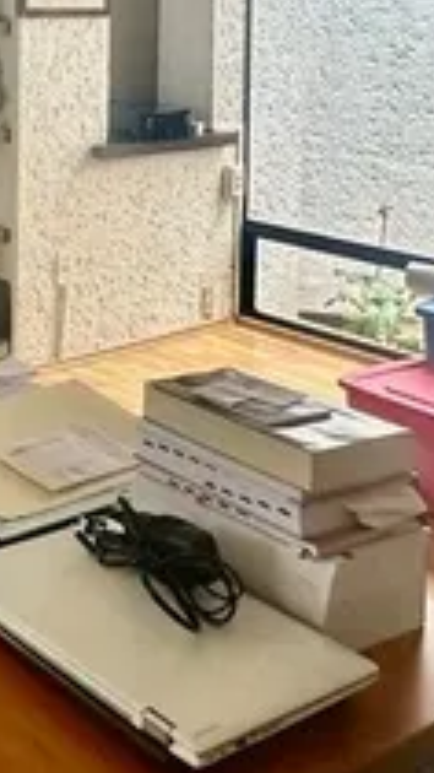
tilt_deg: -2.7
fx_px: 1188
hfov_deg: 18.5
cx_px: -202
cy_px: 40
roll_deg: +0.0
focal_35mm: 58
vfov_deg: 33.6
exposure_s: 1/95
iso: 320
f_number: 2.2
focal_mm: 2.22
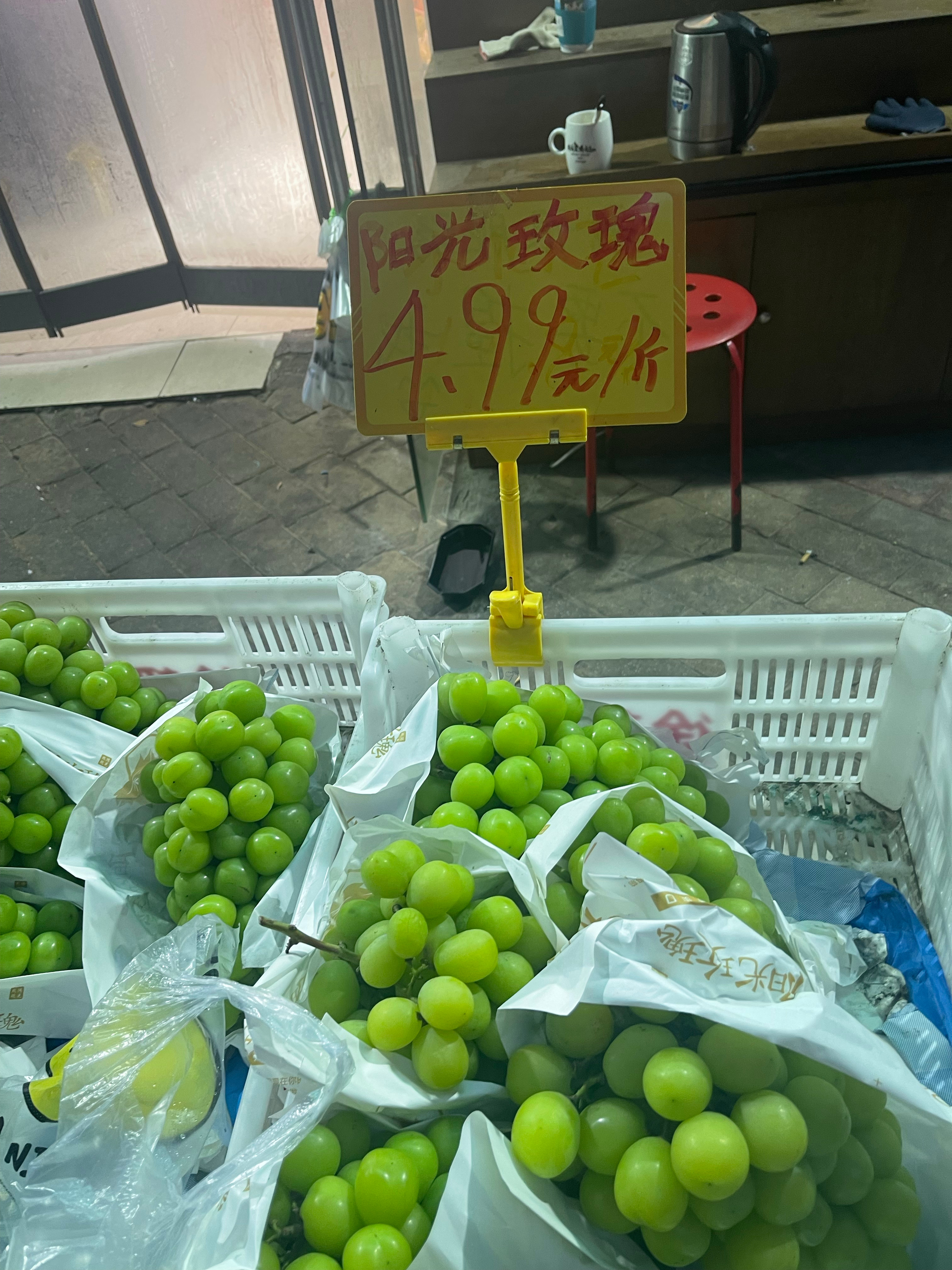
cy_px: 635
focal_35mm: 25
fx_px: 917
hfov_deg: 54.9
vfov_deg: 69.4
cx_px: 476
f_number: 1.6
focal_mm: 5.1
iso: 100
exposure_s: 1/50
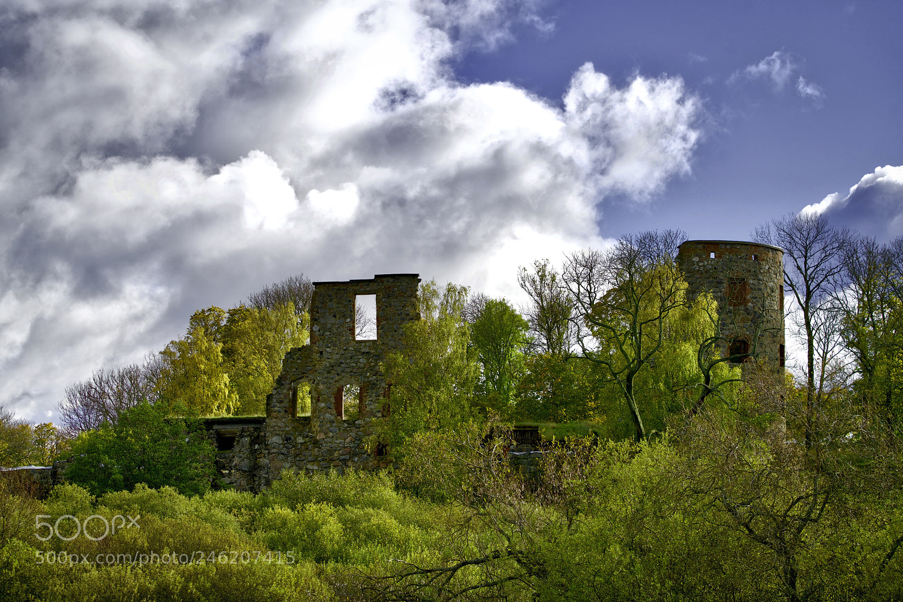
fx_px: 2508
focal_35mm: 100
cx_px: 452
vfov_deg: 13.7
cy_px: 301
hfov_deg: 20.4
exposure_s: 1/1000
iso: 200
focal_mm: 100
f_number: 5.6
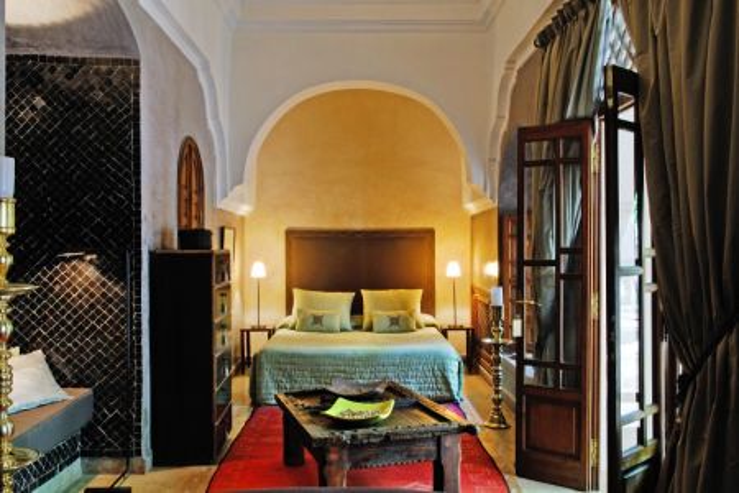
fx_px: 677
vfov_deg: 40.0
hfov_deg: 57.2
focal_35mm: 33
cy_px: 246
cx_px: 370
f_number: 11
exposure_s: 3
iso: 200
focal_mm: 22
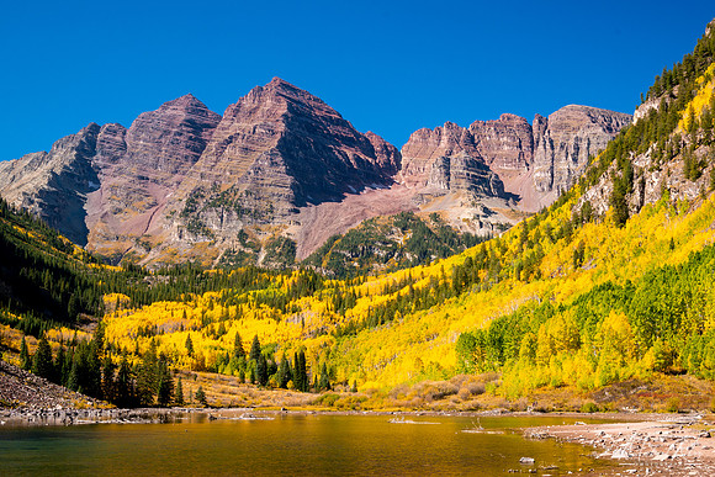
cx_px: 358
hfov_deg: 36.9
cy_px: 238
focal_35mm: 54
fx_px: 1073
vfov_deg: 25.1
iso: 100
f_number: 11
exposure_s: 1/40
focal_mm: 36
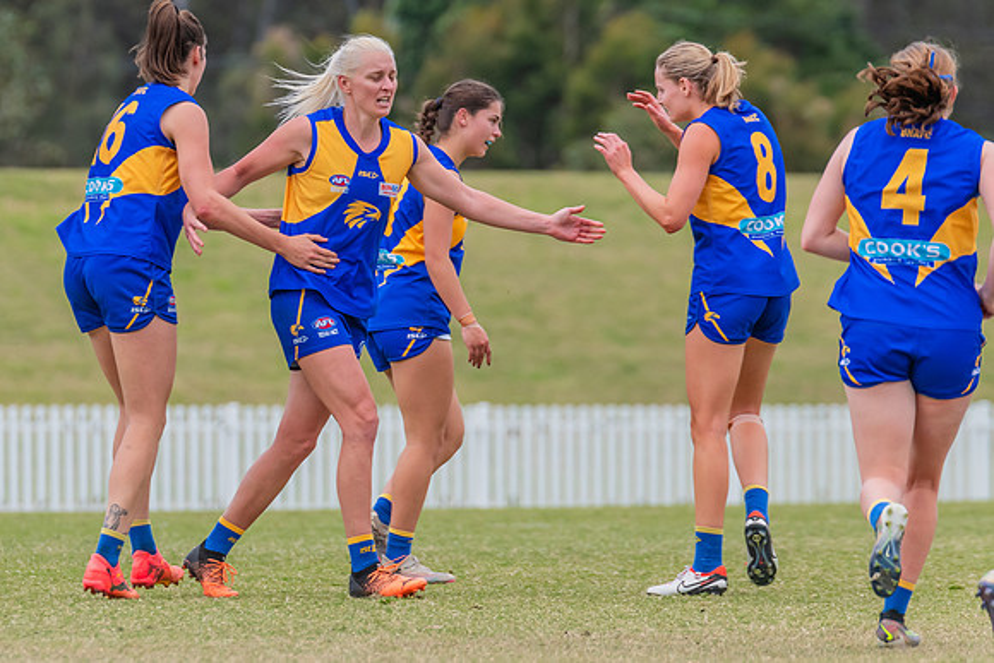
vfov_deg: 2.2
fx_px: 16900
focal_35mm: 612
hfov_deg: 3.4
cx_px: 295
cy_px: 249
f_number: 7.1
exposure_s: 1/1250
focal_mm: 420
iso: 800
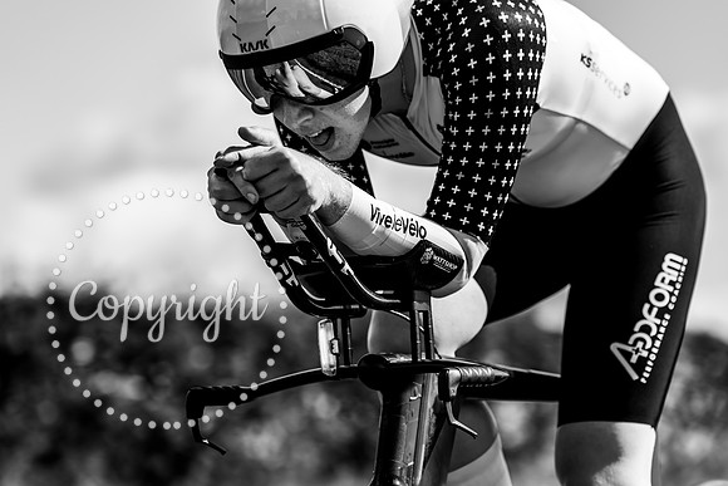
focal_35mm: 155
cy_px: 243
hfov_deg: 13.2
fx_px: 3135
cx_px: 364
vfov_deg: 8.9
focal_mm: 155
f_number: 4
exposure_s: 1/1000
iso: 100
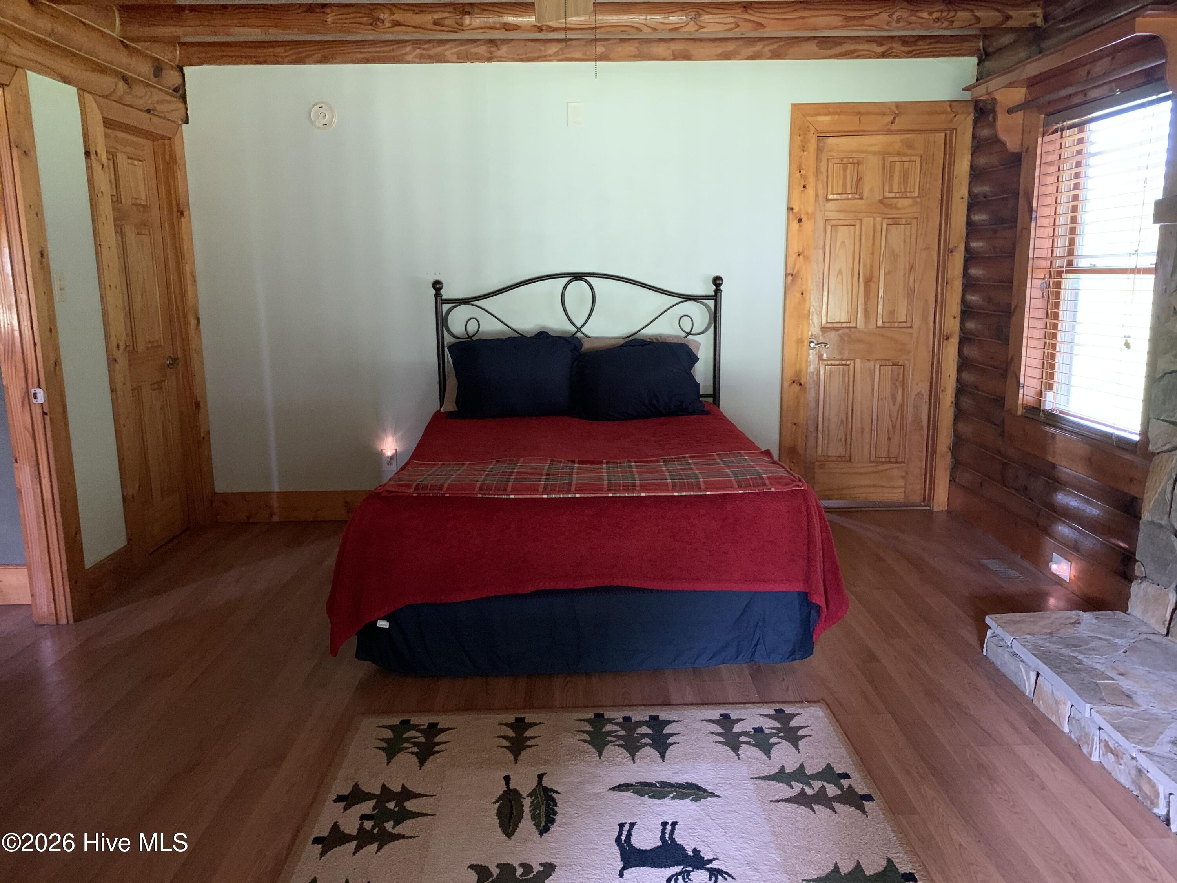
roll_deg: +0.8
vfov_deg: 53.1
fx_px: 884
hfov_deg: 67.3
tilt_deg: -10.8
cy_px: 442
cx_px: 588
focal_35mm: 26
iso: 500
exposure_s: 1/30
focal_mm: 4.25
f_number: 1.8
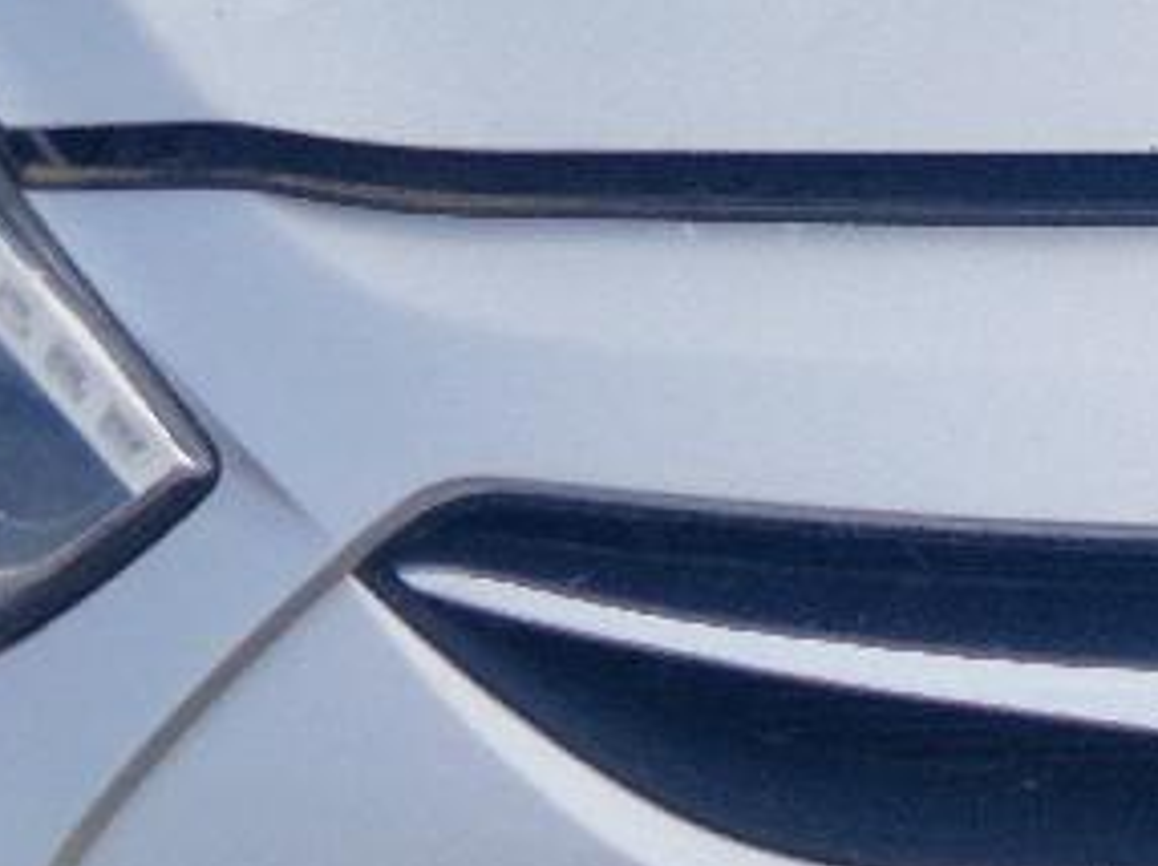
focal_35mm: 145
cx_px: 1652
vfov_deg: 10.1
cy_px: 0
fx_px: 4847
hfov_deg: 13.0
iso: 50
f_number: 1.8
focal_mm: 5.4
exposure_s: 1/1111
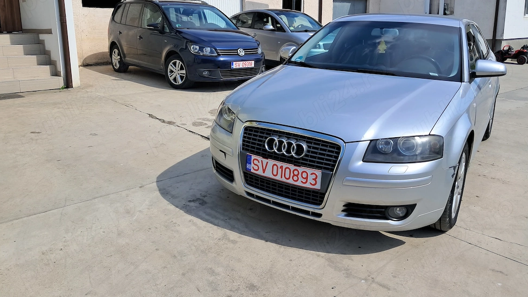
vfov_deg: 38.8
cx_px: 266
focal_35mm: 30
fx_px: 420
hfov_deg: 64.3
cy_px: 116
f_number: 1.8
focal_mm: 4
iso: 50
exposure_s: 1/758
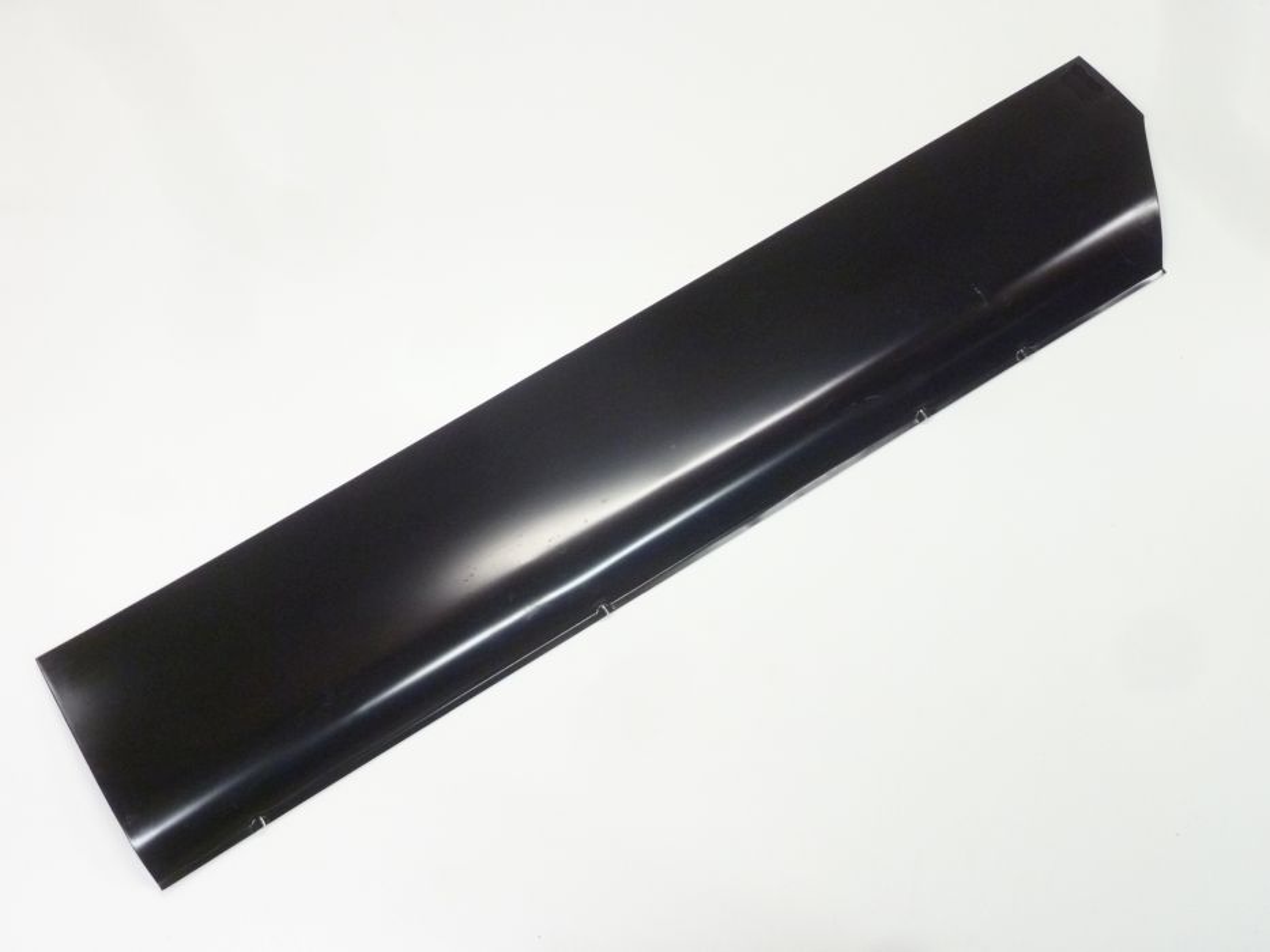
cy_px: 476
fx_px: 1761
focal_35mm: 48
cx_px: 635
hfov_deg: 39.7
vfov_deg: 30.3
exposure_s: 1/10
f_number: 3.8
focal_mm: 7.9
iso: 400
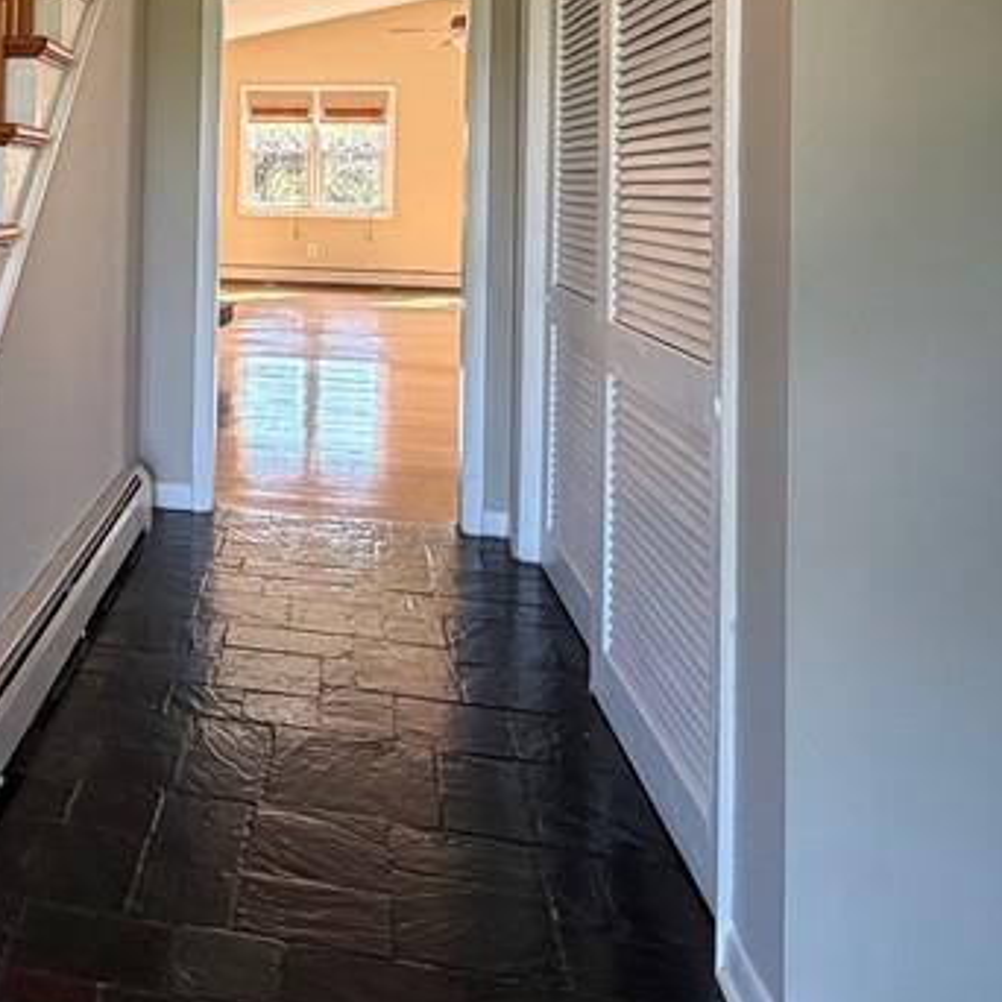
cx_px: 73
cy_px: 146
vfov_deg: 42.1
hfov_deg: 40.9
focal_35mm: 37
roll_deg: -1.6
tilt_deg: +1.6
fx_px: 1212
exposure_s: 1/120
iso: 250
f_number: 2.2
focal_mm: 2.22
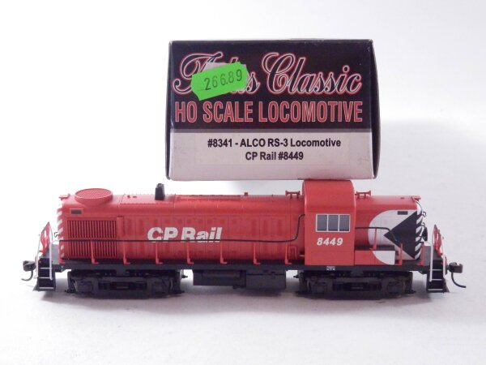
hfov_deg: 29.4
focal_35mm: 66
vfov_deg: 22.3
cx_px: 243
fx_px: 927
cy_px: 182
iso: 1600
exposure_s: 1/160
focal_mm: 11.9
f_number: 4.4
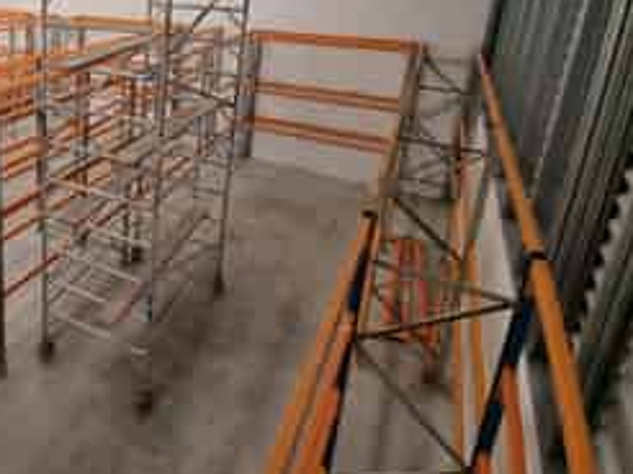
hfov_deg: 56.5
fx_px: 475
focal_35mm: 26
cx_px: 45
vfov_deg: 49.9
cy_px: 97
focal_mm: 2.2
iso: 64
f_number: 2.2
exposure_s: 1/100
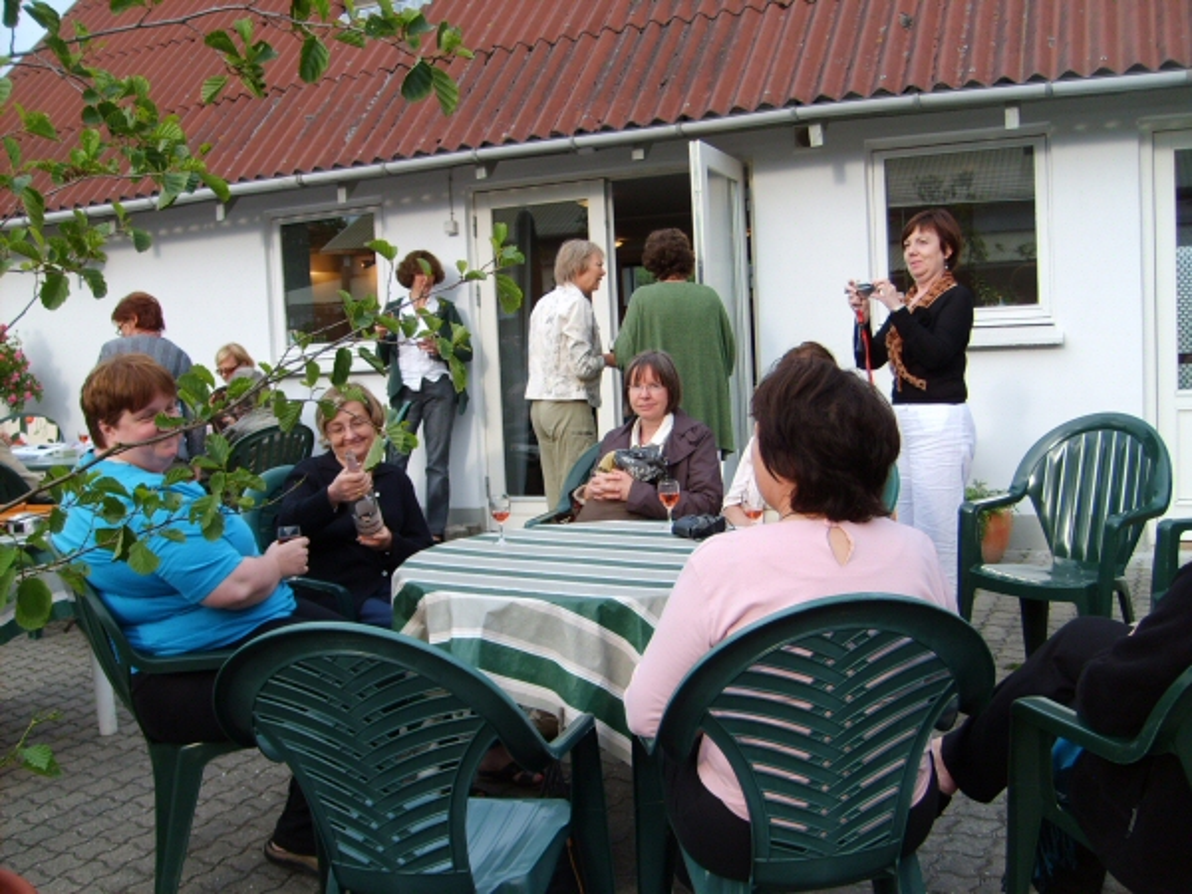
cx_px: 596
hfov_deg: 52.6
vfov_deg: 40.7
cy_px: 447
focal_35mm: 35
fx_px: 1205
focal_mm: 5.8
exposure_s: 1/180
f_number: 2.8
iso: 50
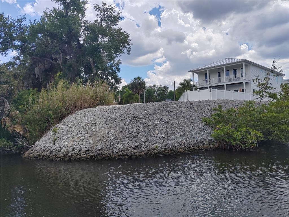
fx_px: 225
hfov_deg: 65.3
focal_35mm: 27
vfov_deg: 51.4
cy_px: 108
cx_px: 144
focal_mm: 5.52
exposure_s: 1/3000
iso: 100
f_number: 1.9
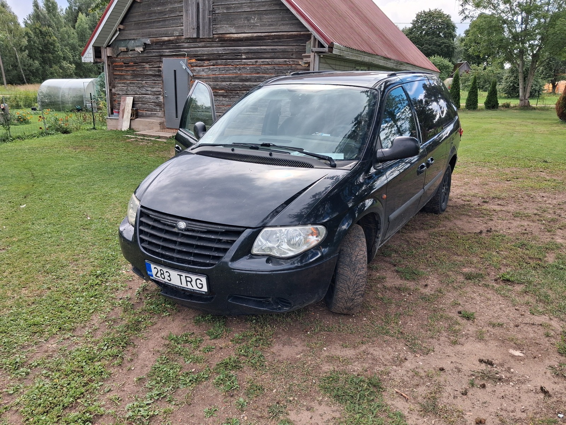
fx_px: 441
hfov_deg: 65.3
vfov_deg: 51.4
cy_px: 212
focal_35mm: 27
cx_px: 283
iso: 25
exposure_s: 1/261
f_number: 1.8
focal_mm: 4
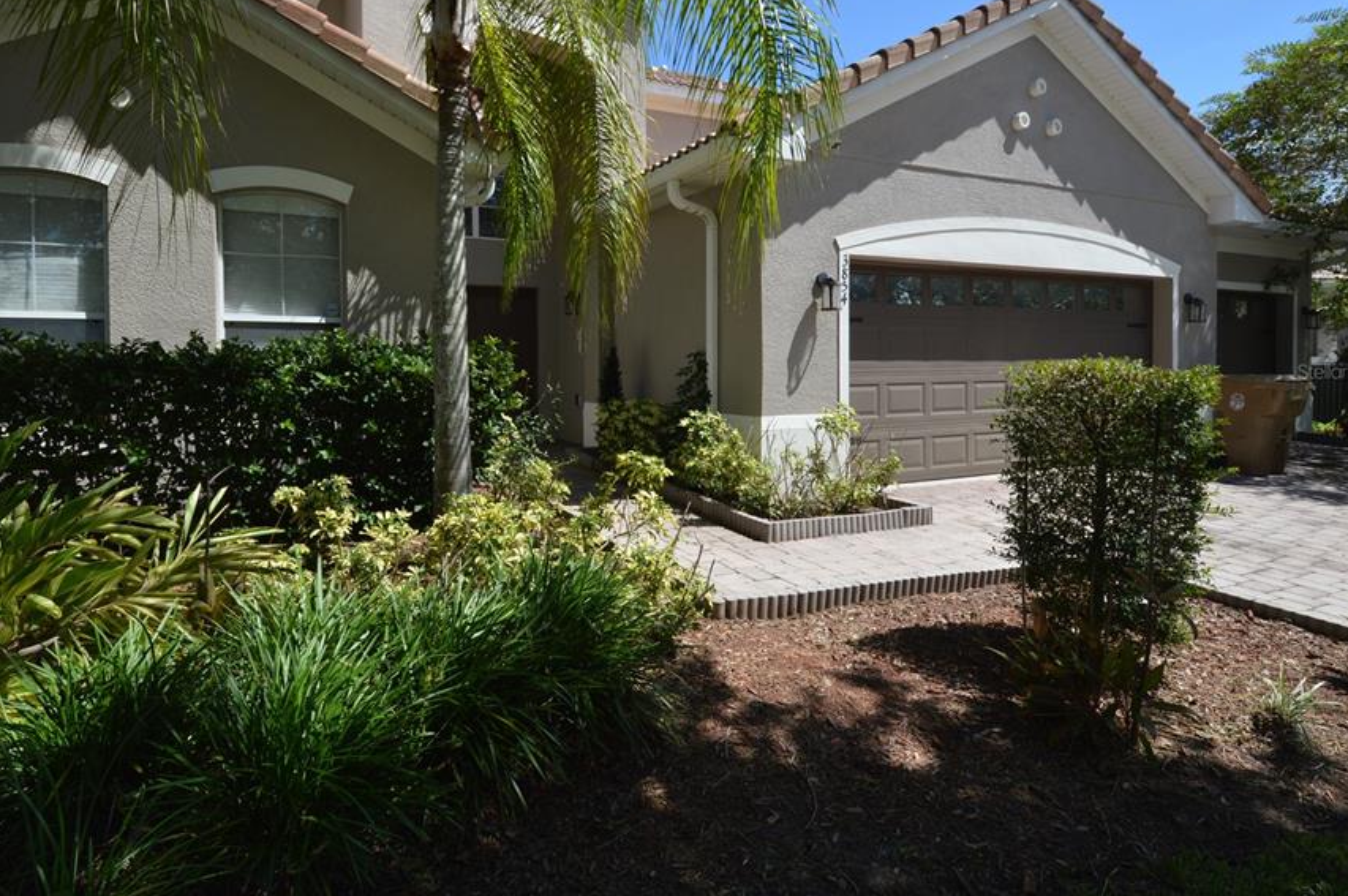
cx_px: 578
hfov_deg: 89.5
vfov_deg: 66.8
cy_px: 371
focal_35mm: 18
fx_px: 673
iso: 100
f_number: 8
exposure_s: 1/200
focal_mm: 10
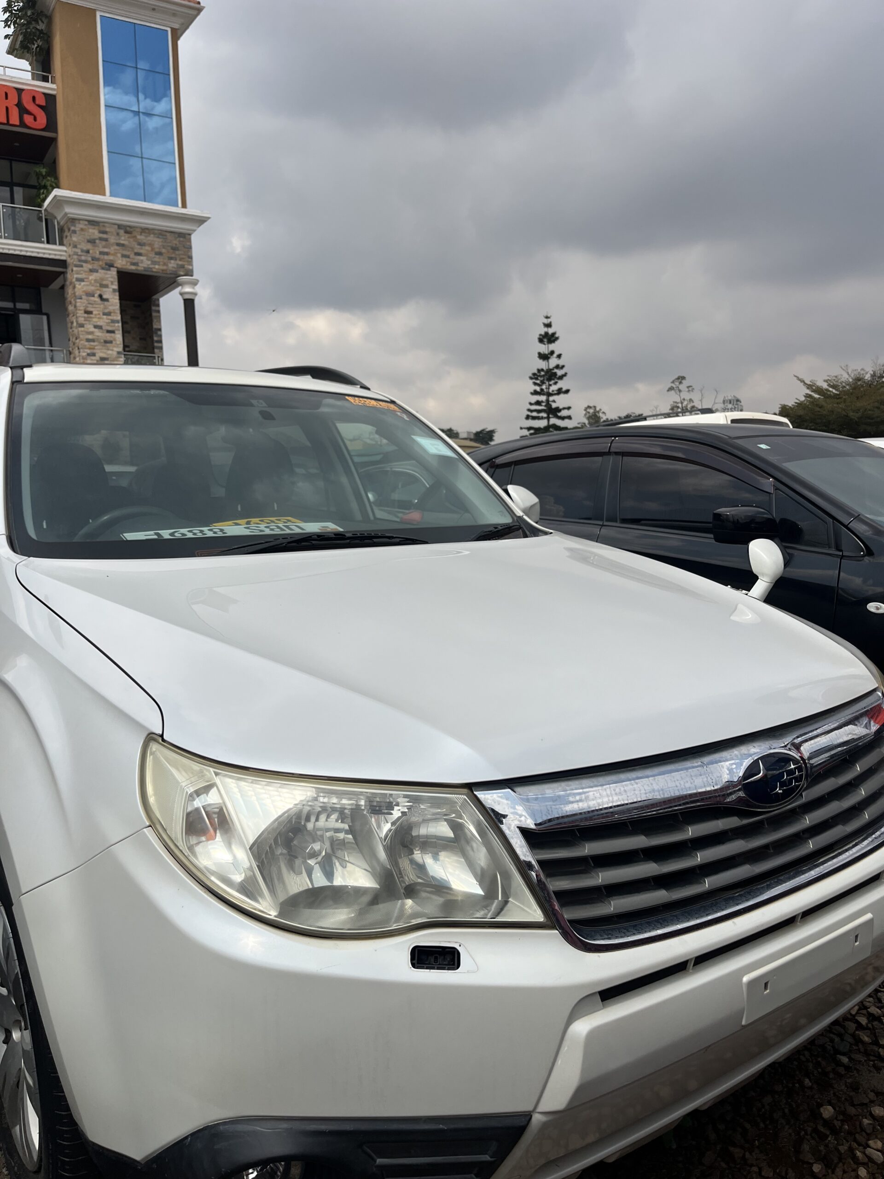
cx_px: 442
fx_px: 885
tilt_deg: -6.1
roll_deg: +2.6
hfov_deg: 53.1
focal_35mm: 26
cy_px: 590
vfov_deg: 67.3
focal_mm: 5.1
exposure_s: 1/5848
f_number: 1.6
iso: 50
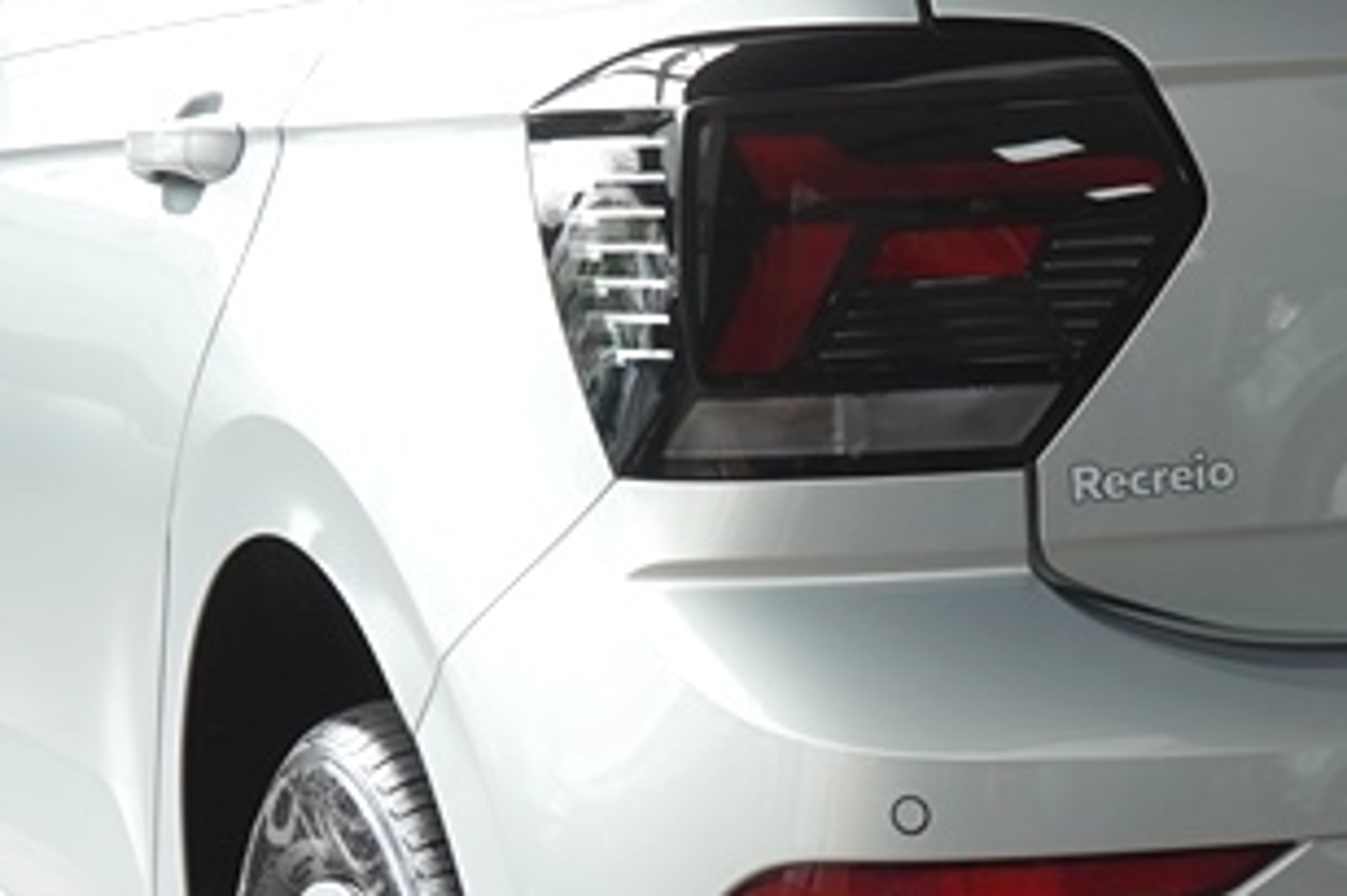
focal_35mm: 125
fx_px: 4662
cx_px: 1268
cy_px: 387
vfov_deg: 11.0
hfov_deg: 16.2
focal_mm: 25
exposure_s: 1/60
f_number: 4
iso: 125
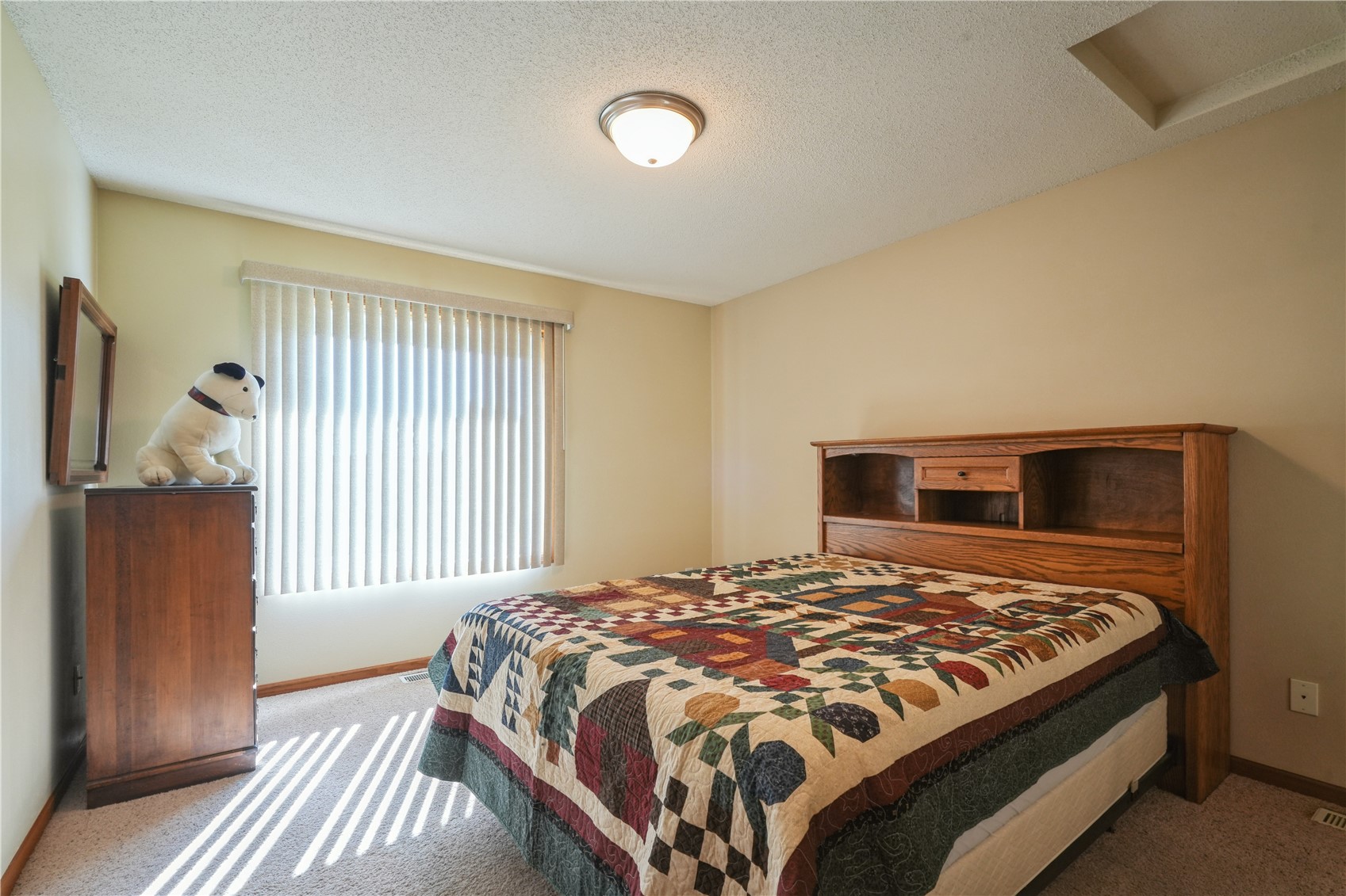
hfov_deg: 96.7
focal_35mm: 16
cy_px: 448
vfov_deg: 73.7
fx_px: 598
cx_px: 673
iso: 400
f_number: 10
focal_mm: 16
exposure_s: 1/15
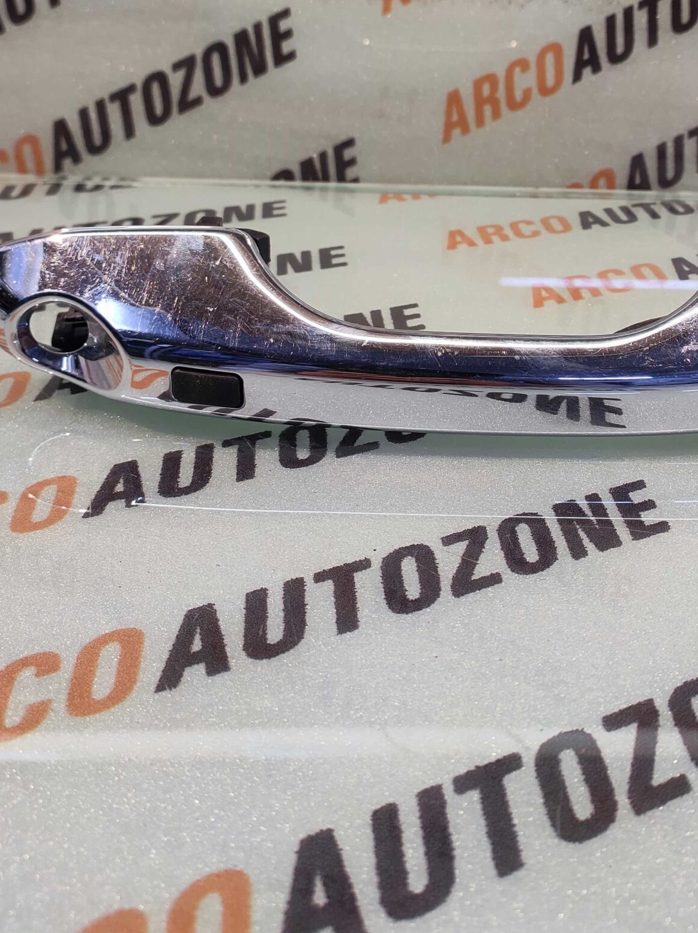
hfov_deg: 49.1
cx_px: 446
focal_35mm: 28
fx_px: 754
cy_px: 258
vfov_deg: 60.7
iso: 205
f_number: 1.79
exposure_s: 1/50
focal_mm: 4.74
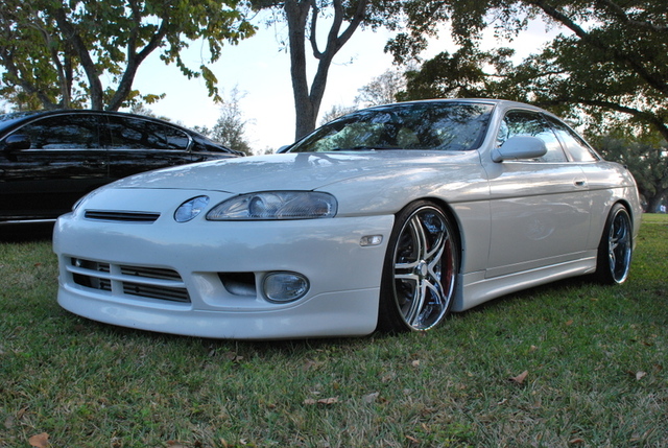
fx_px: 669
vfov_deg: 37.0
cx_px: 334
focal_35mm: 36
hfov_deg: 53.1
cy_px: 224
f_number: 9
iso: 400
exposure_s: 1/250
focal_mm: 24
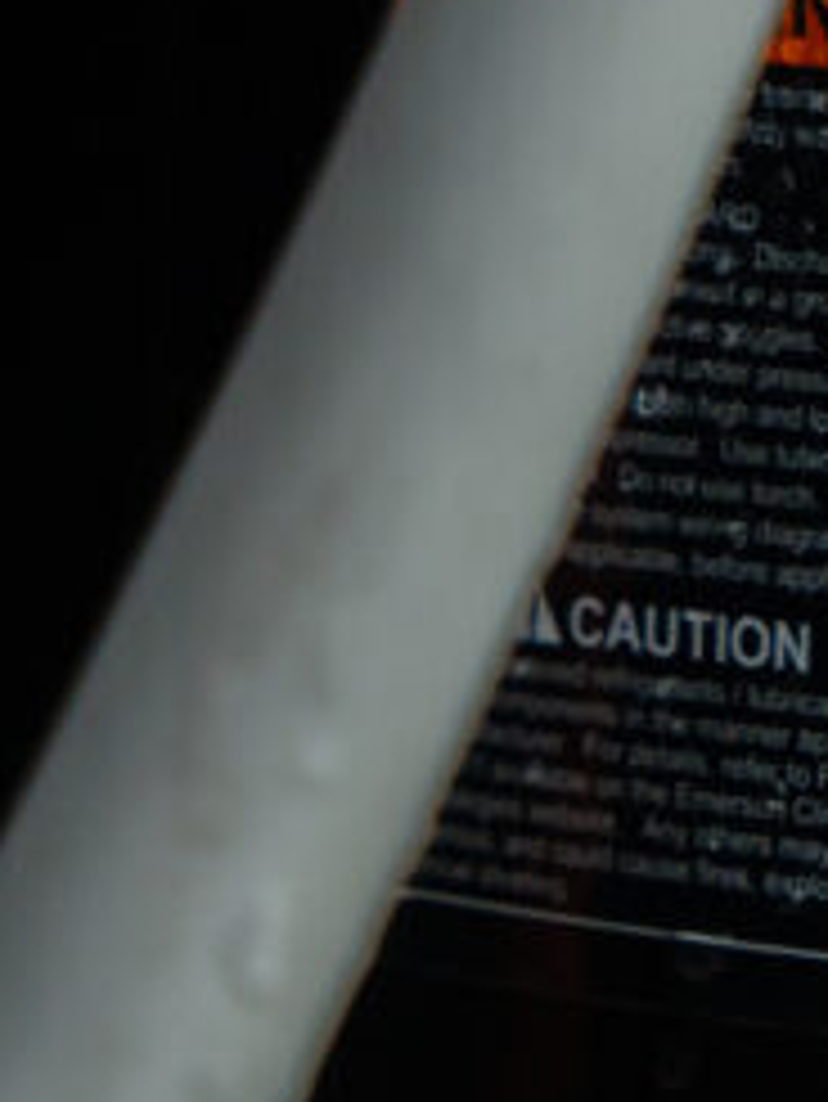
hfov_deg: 5.9
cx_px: 1935
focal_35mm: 245
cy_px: -146
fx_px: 7807
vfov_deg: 8.0
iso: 1000
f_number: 4
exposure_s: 1/100
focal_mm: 61
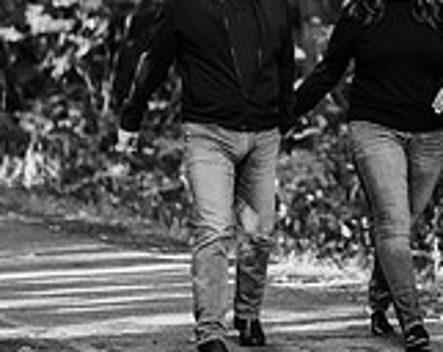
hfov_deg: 6.7
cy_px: -116
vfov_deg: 5.3
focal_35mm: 288
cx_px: 493
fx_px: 3767
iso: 800
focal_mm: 85
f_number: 1.8
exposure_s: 1/800
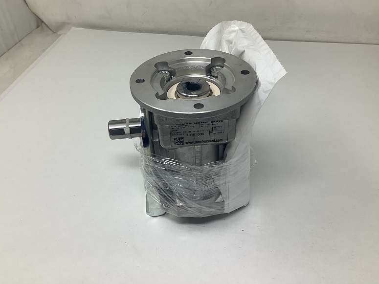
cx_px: 192
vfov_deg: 44.1
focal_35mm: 32
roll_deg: +1.9
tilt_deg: -38.5
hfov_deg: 56.8
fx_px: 350
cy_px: 139
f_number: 2.4
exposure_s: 1/120
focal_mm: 3.3
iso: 32
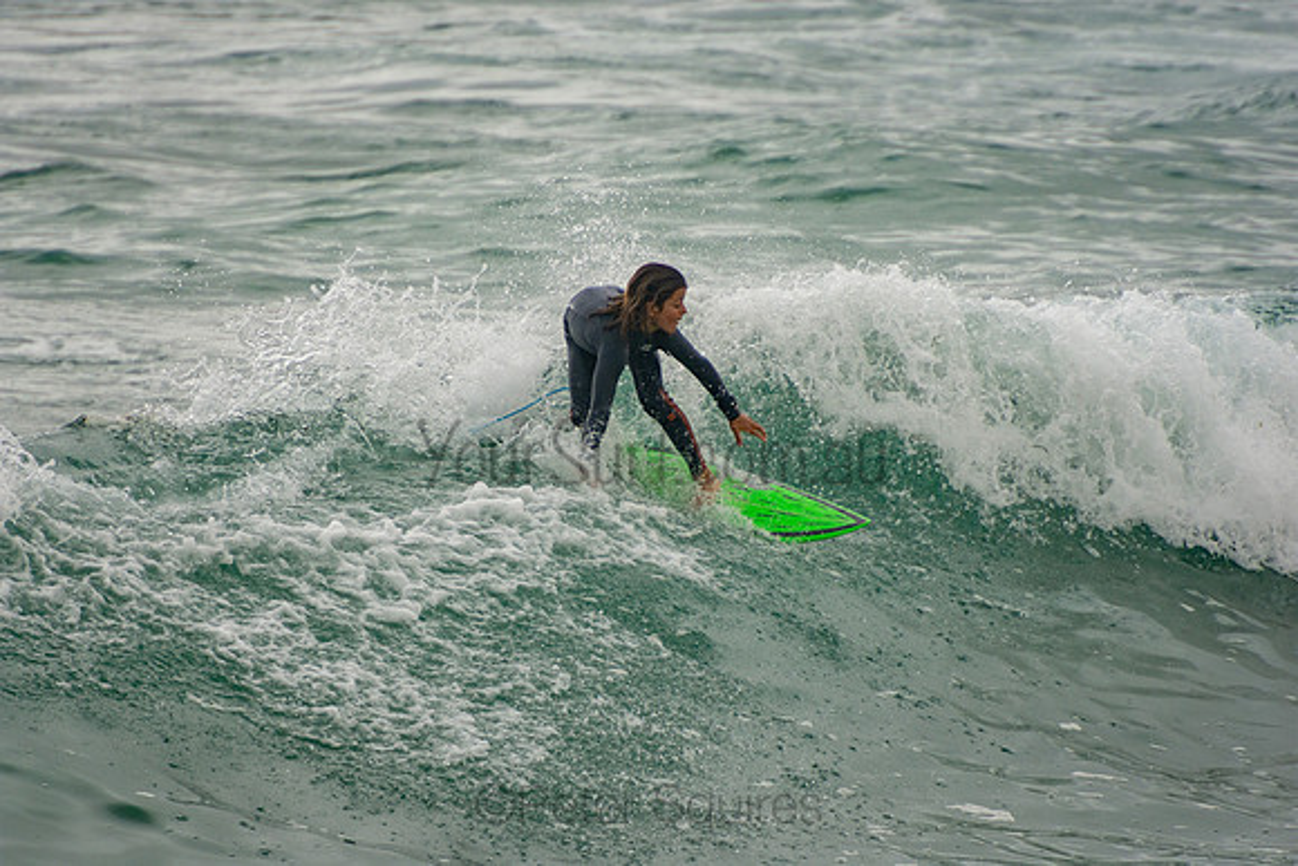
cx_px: 649
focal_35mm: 600
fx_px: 21637
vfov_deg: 2.3
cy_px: 433
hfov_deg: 3.4
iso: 280
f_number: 5.6
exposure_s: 1/1250
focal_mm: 400
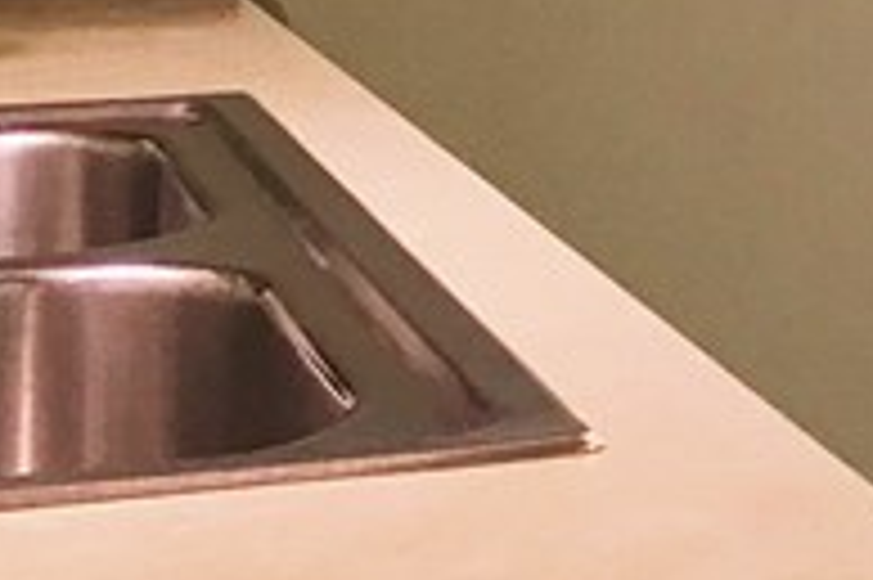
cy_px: -405
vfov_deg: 8.3
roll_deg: -0.3
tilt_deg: +0.7
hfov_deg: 11.3
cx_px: 1908
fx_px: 3852
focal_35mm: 159
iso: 32
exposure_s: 1/15
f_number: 2.2
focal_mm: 4.15
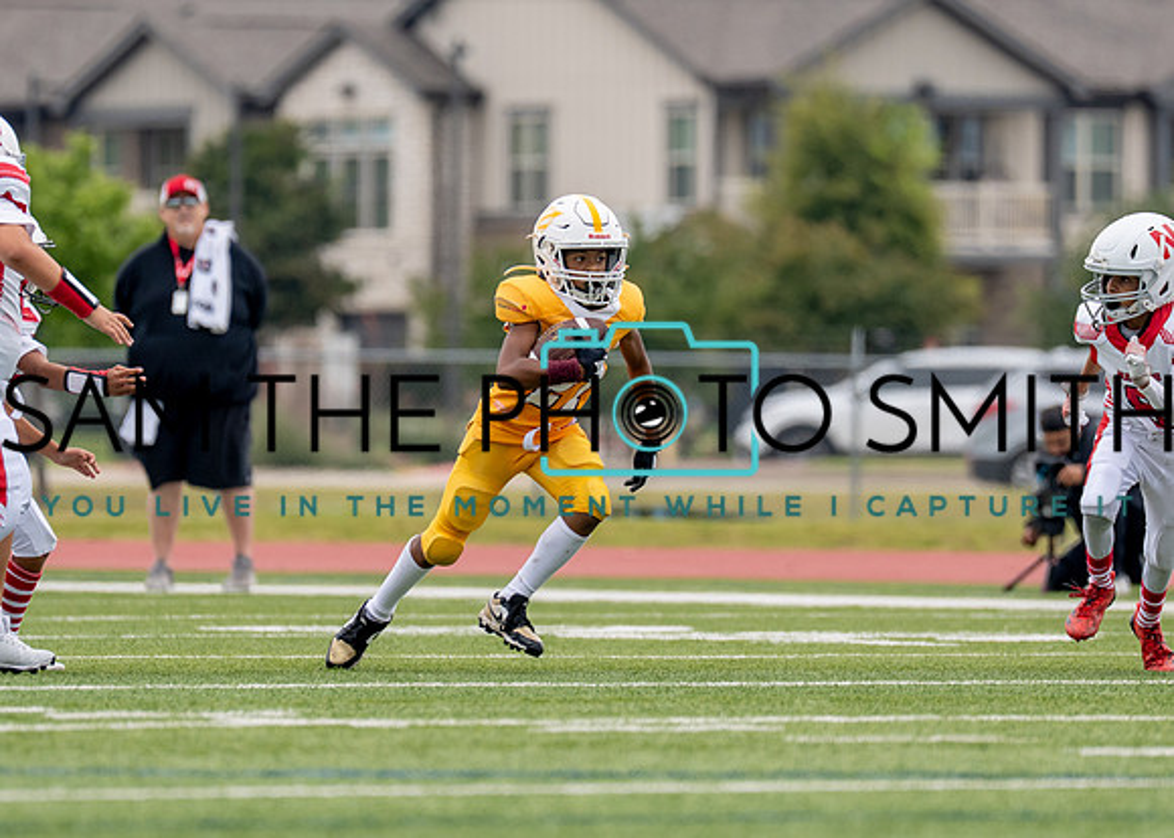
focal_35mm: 424
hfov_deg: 4.8
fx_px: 14133
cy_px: 422
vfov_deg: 3.4
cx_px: 580
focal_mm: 200
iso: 200
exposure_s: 1/3200
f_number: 2.8
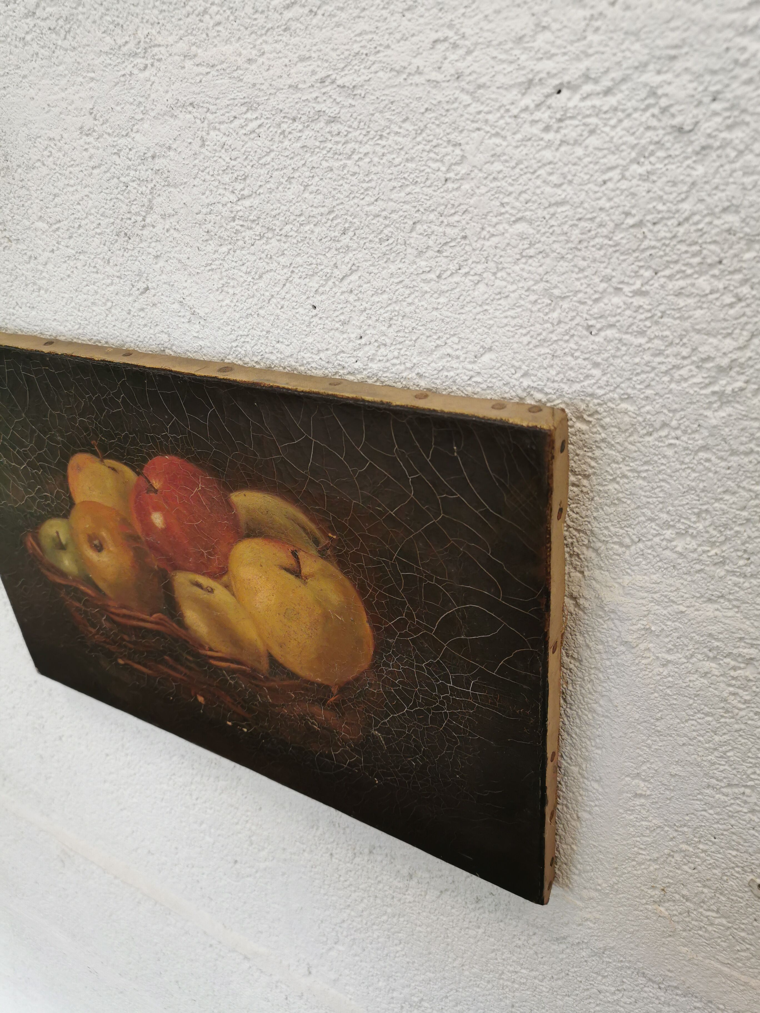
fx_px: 790
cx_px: 380
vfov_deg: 65.3
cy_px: 506
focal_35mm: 27
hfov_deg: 51.4
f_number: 1.8
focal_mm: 5.58
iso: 100
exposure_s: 1/100
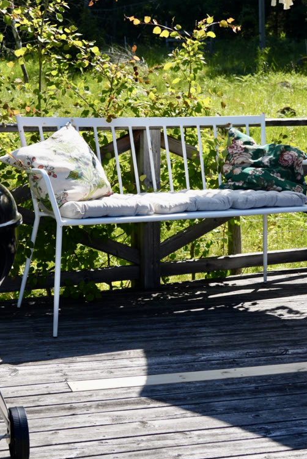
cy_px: 175
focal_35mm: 71
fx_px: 906
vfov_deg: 28.3
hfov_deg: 19.2
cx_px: 125
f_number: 5.6
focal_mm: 33
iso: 100
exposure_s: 1/320
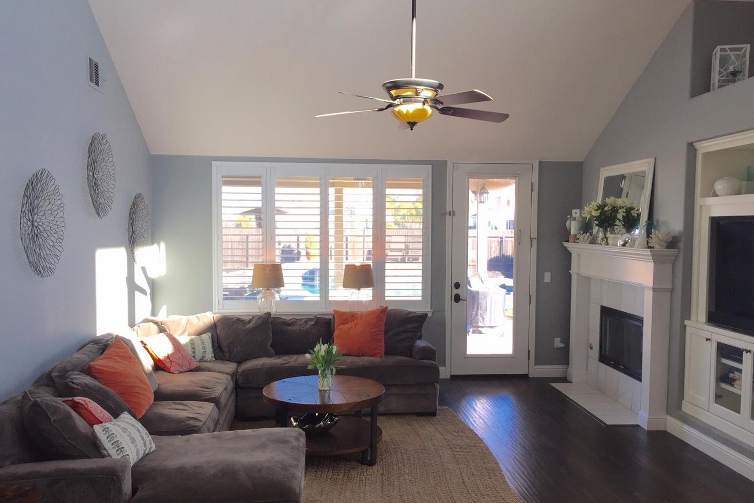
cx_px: 382
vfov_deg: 42.2
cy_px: 285
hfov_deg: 60.3
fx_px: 649
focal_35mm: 31
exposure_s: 1/120
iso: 32
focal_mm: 4.15
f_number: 2.2
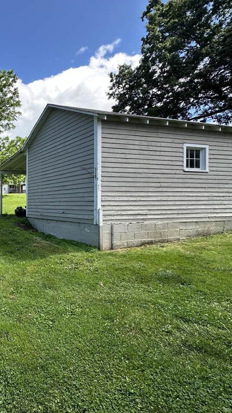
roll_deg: +1.0
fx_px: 230
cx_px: -26
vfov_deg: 83.8
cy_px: 210
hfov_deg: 41.9
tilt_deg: -1.6
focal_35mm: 21
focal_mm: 2.22
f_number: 2.2
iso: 40
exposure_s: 1/489
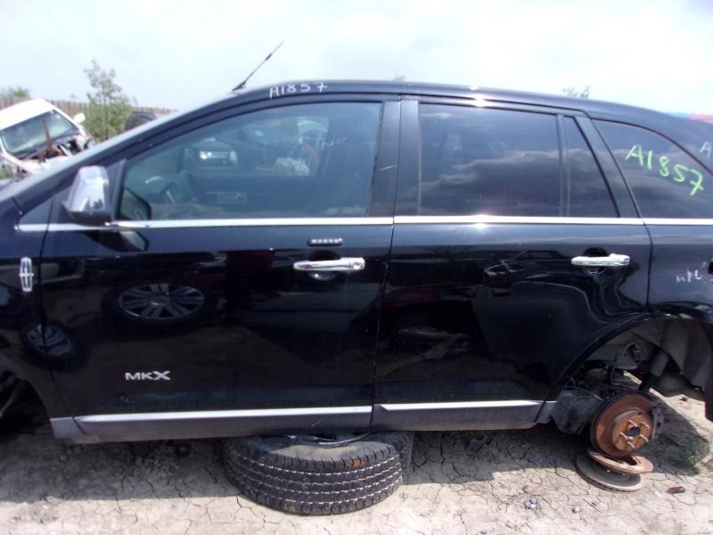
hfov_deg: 65.3
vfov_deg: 51.4
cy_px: 268
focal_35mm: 27
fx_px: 556
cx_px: 356
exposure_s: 1/160
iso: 200
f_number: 10.4
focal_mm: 4.9
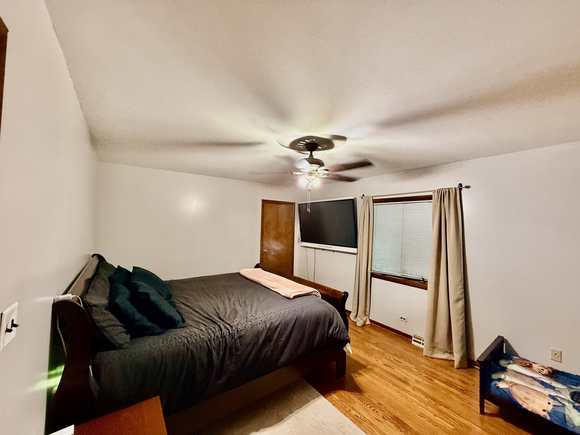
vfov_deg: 85.7
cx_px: 290
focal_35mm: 14
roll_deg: -2.1
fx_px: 235
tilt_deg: +2.1
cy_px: 218
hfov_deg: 102.1
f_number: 2.2
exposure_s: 1/60
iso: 500
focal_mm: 2.22
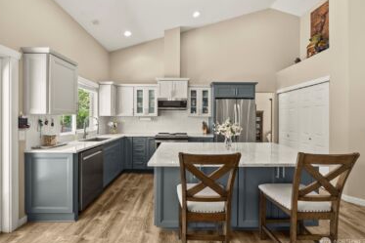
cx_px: 180
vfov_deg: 77.4
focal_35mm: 15
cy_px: 122
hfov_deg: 100.4
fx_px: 152
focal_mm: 14
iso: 1000
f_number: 7.1
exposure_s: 1/8
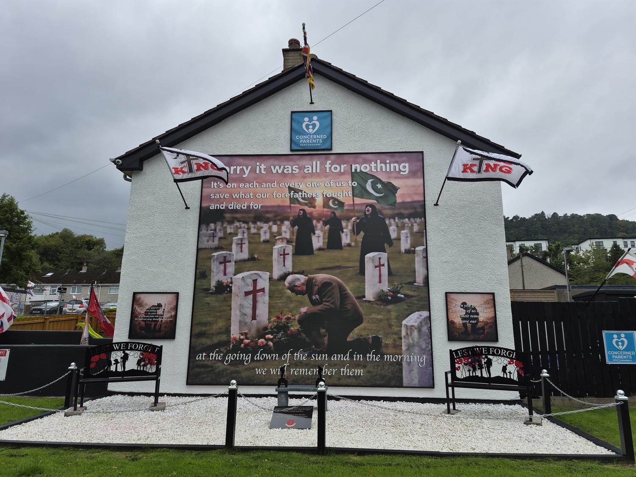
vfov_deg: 58.9
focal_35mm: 23
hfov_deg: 73.9
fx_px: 423
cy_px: 238
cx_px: 318
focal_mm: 5.4
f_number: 1.8
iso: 80
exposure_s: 1/5072
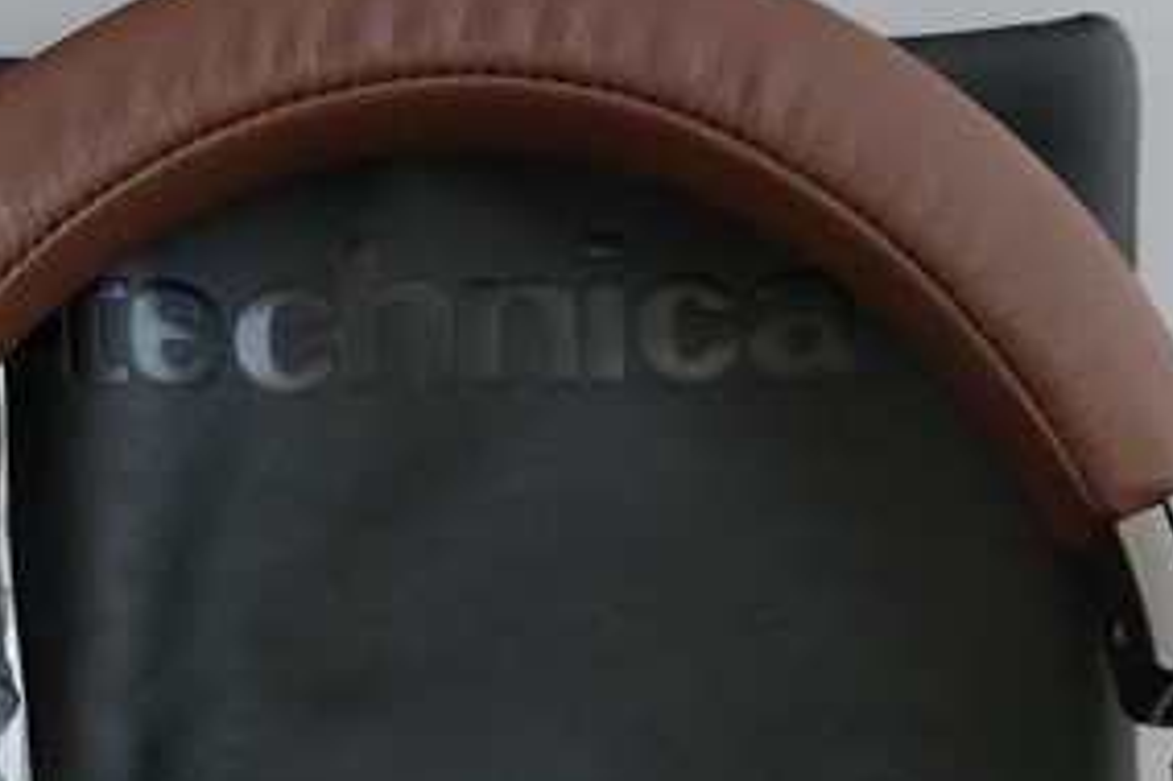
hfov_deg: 14.8
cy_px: 1000
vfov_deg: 9.9
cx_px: -54
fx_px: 4429
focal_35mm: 136
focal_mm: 30
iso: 1600
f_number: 5
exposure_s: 1/100
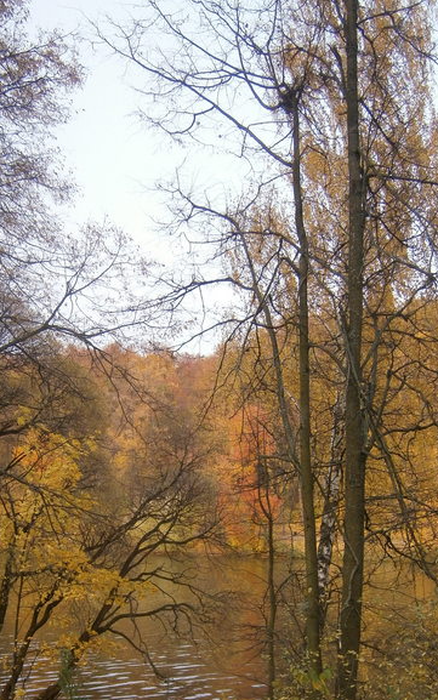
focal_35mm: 43
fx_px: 821
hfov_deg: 29.6
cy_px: 506
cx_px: 136
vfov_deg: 45.0
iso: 80
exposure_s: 1/80
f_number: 2.8
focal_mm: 4.7
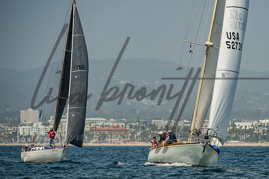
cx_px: 192
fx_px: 2353
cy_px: 119
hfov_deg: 6.5
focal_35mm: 315
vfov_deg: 4.4
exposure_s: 1/1600
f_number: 6.3
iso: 320
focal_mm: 200
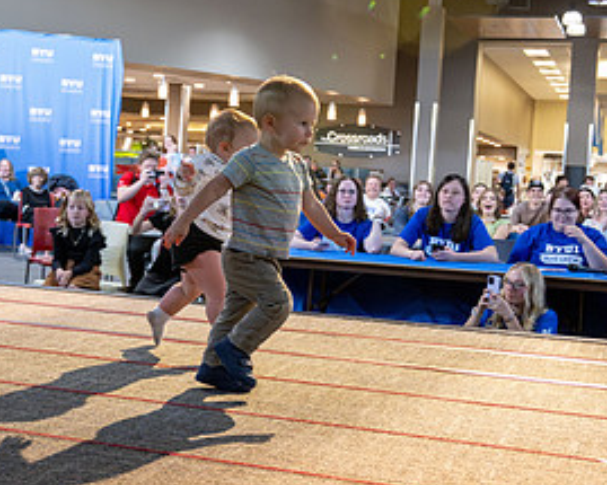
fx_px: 1185
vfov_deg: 23.1
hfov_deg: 28.5
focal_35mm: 66
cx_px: 191
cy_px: 246
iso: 3200
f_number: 4
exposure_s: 1/320
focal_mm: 30
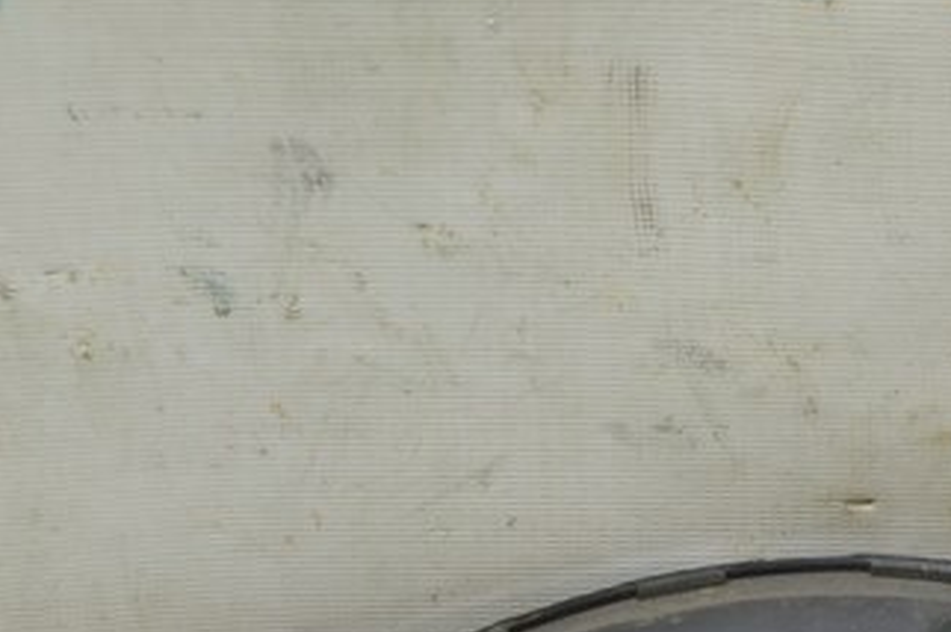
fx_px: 4275
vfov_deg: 8.3
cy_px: 805
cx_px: 848
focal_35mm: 162
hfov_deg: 12.6
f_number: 5.6
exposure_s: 1/20
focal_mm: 34
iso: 400
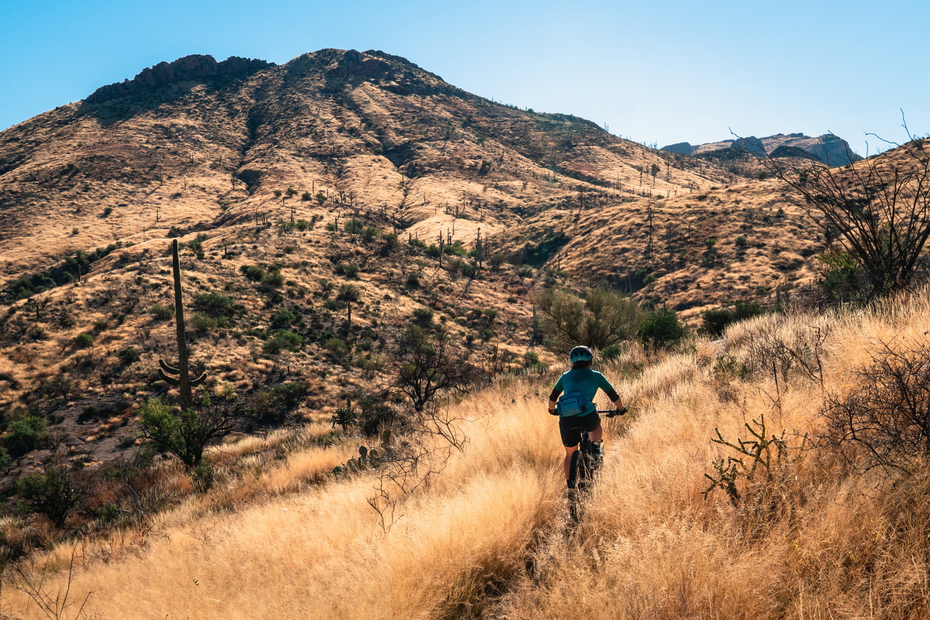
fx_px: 1007
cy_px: 310
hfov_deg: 49.6
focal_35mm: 39
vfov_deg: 34.2
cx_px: 465
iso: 160
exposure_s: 1/500
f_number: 9
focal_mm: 26
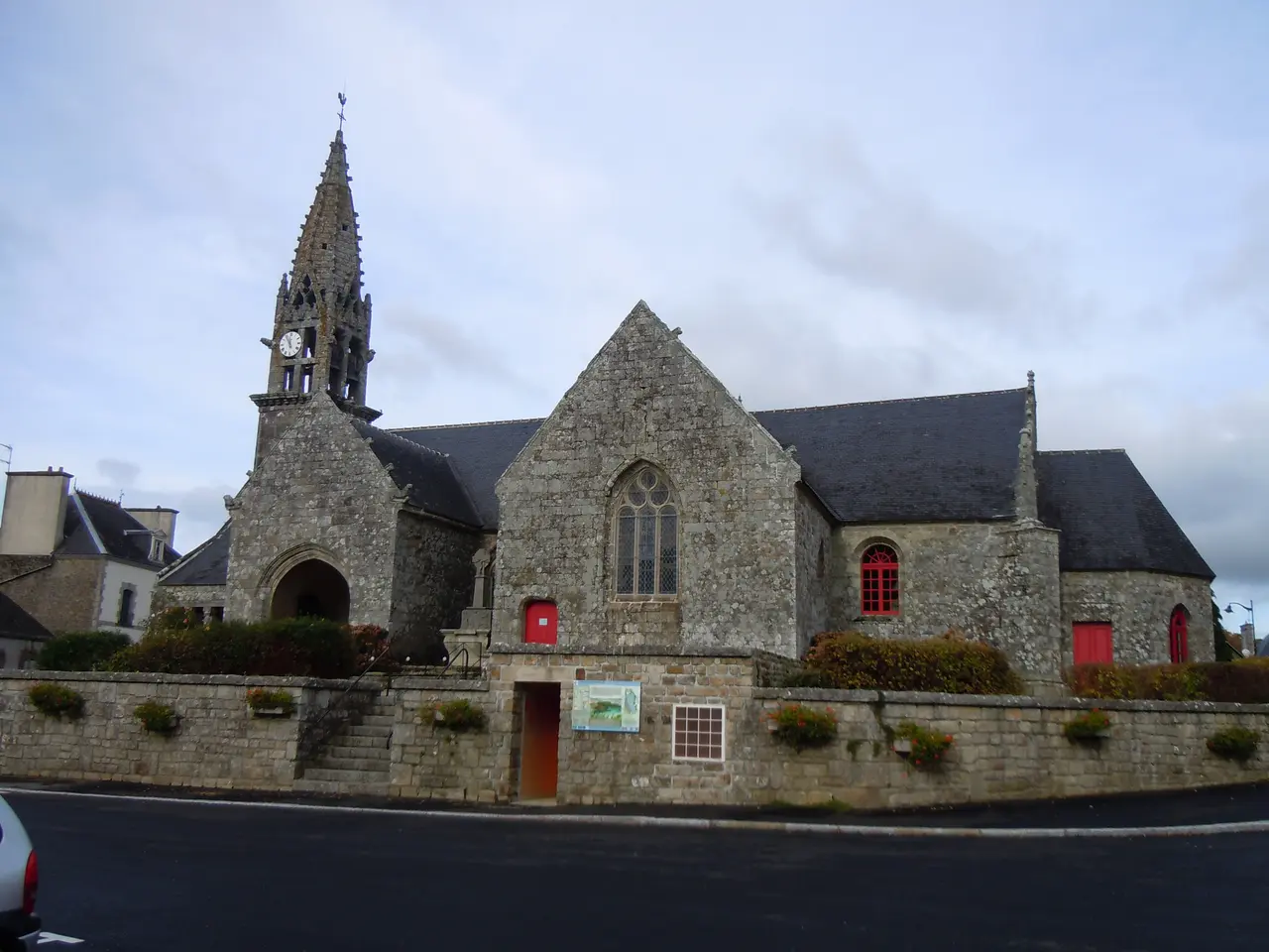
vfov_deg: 46.8
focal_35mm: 30
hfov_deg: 60.0
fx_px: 1100
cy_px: 476
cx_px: 634
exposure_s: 1/800
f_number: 3.5
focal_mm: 5.4
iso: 100
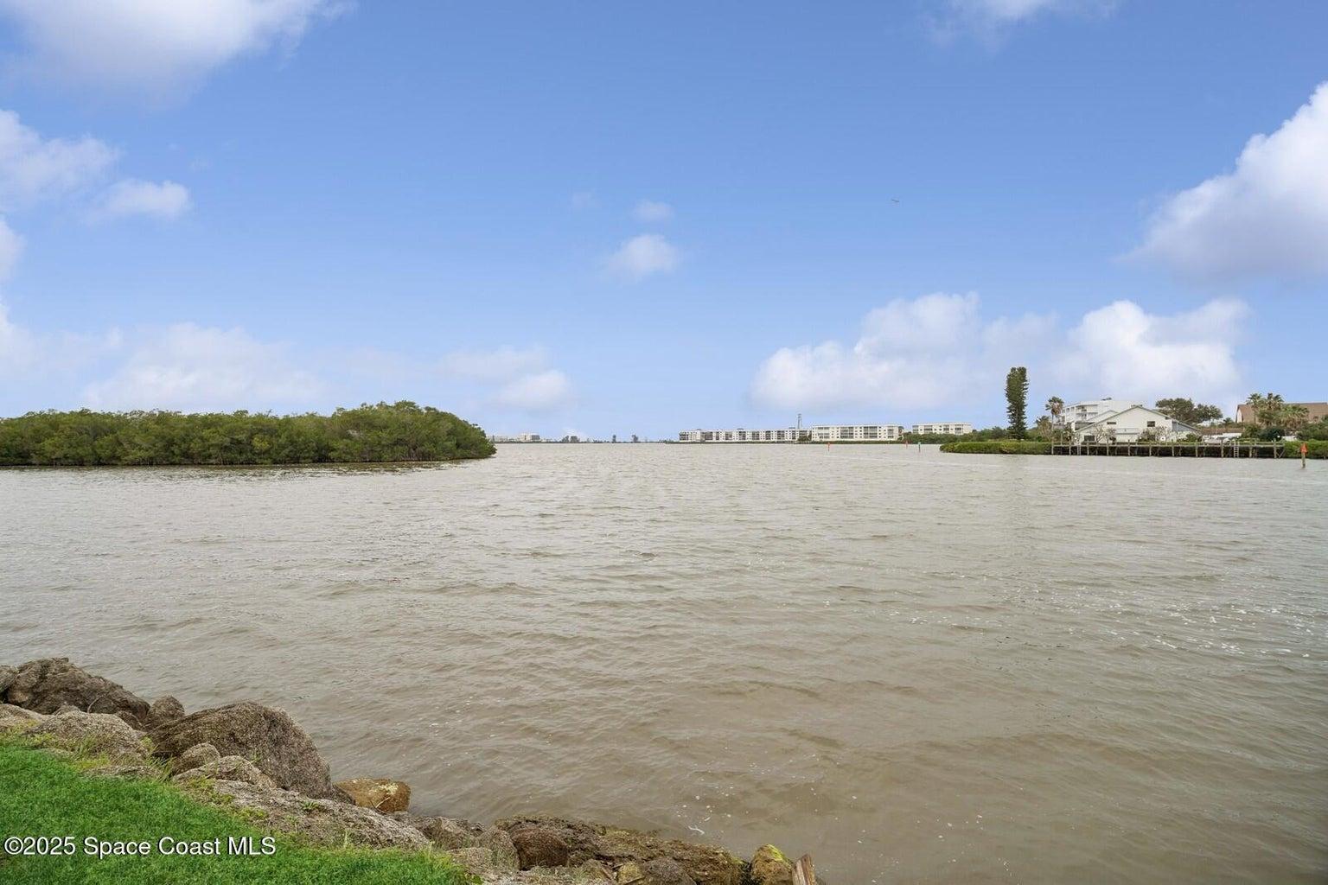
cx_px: 664
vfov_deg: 77.3
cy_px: 442
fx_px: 553
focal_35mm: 15
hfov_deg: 100.4
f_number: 8
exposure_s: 1/200
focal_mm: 15
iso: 200
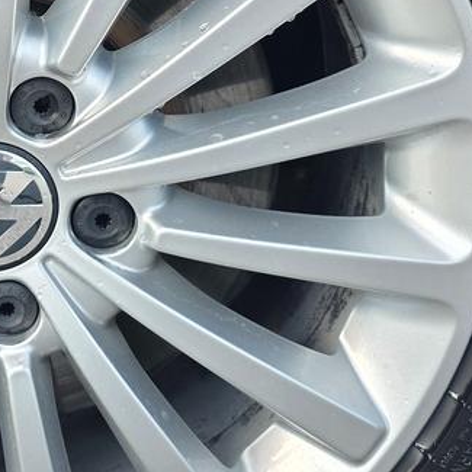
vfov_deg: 21.4
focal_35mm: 80
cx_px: -22
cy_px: 102
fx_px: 1234
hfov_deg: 20.8
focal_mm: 6.3
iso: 50
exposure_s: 1/359
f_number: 1.7
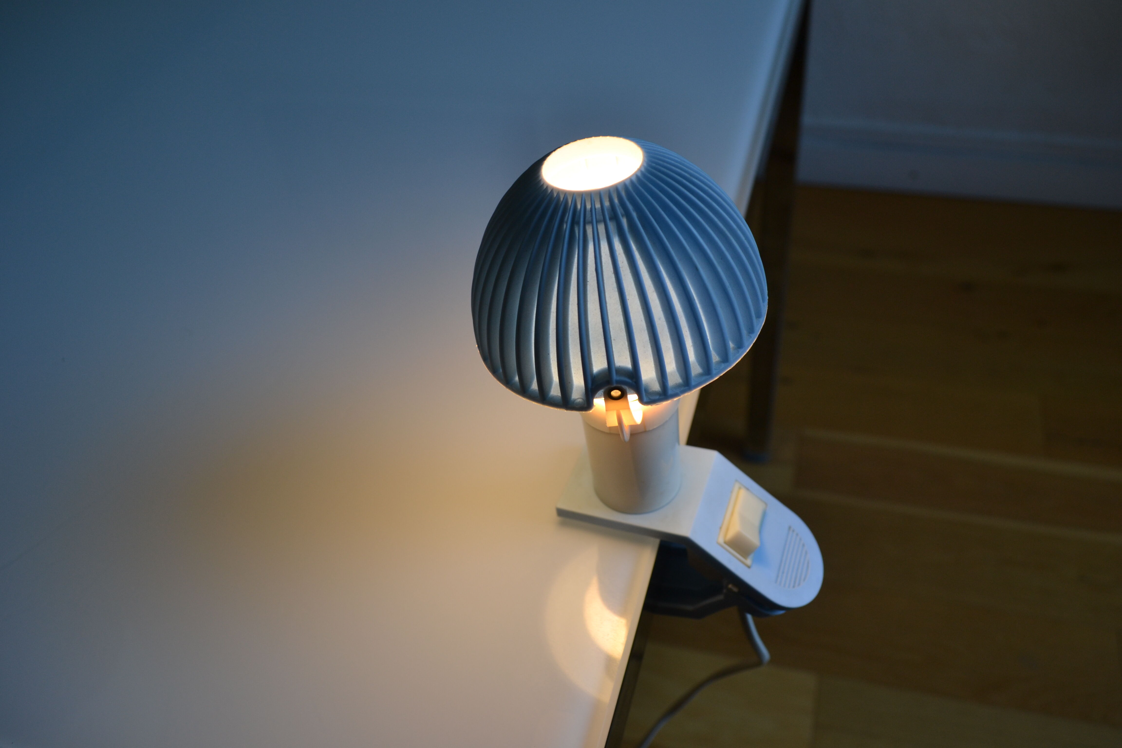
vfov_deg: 43.6
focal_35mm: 30
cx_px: 561
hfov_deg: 61.9
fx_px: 935
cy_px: 374
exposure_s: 1/125
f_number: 5.6
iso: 250
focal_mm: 20
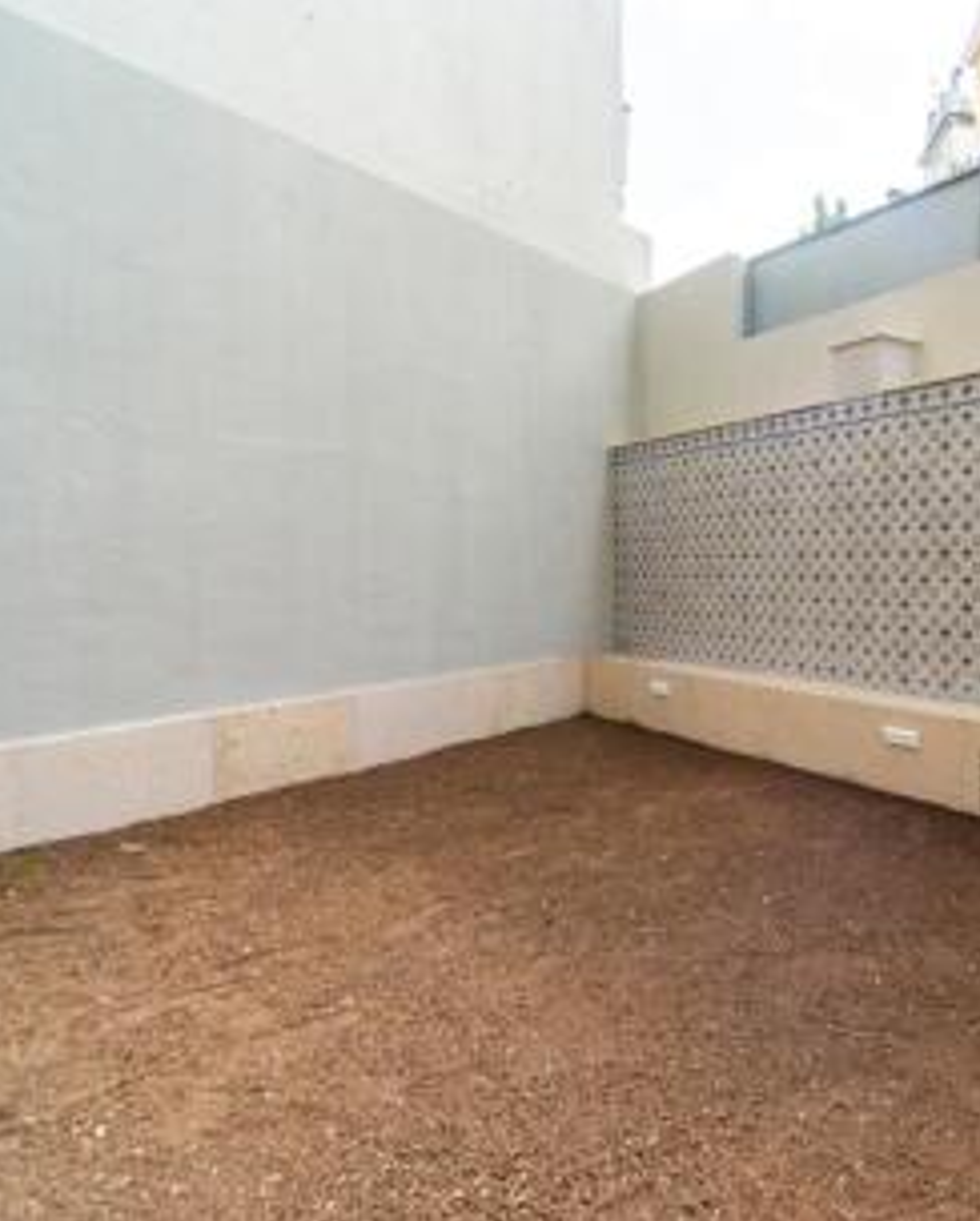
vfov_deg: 75.0
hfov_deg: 56.1
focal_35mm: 22
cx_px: 851
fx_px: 796
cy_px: 592
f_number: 8
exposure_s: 1/200
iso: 320
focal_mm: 15
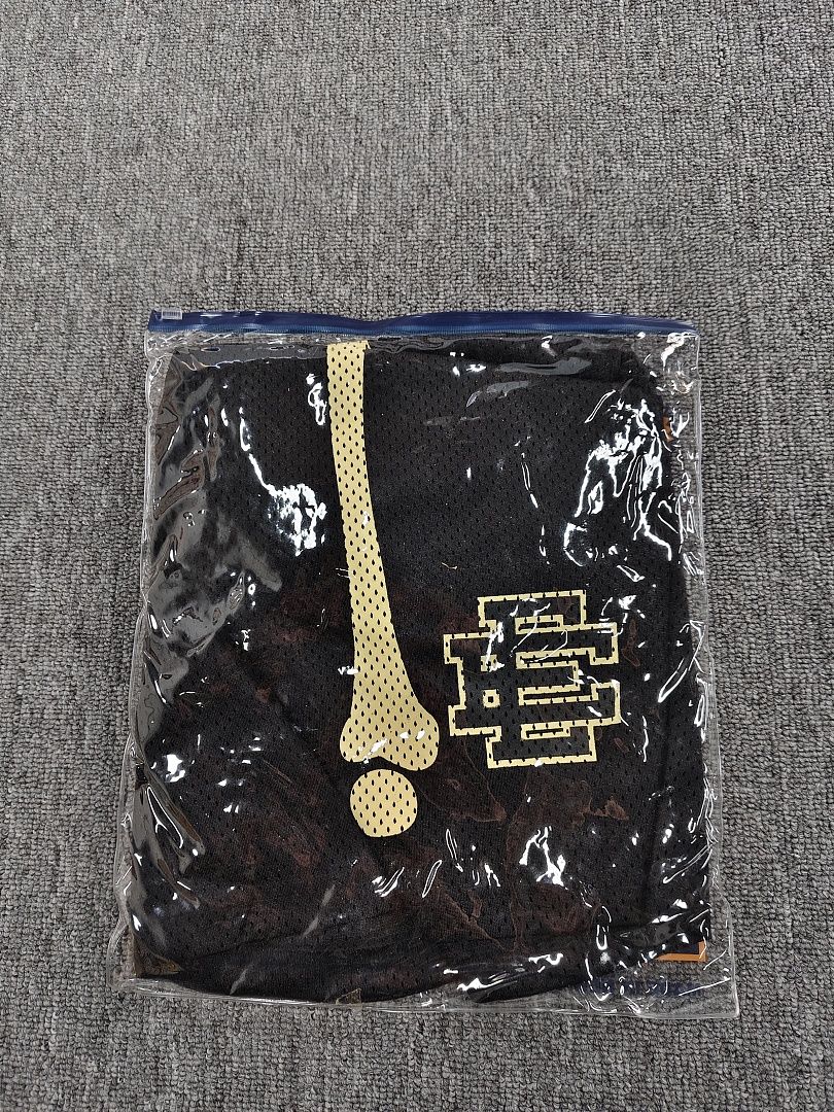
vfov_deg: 71.6
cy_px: 556
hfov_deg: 56.8
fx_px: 771
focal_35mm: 24
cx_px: 417
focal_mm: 5.56
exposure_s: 1/50
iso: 799
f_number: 1.88
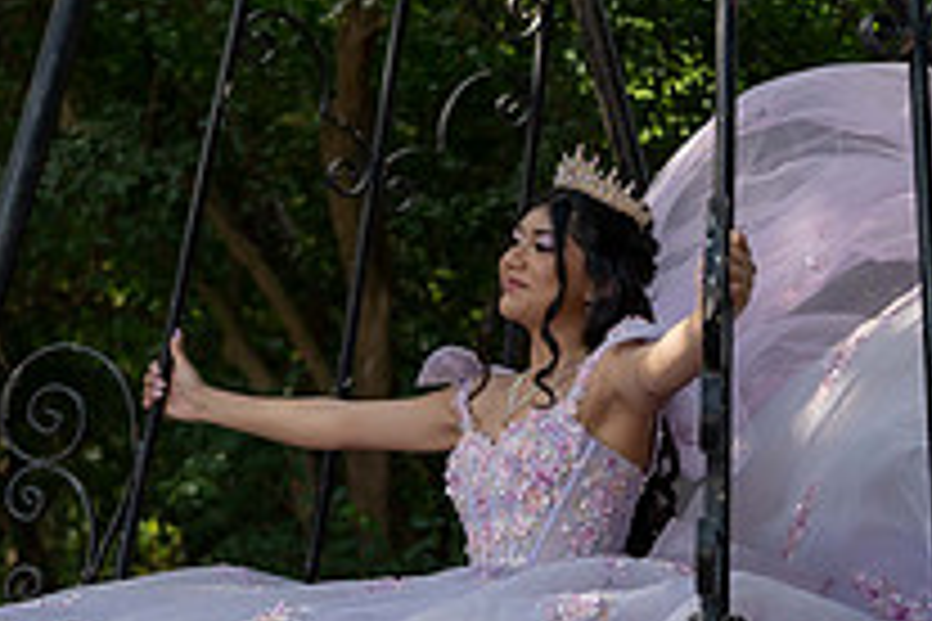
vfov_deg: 13.9
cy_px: 421
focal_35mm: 98
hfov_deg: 20.8
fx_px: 2537
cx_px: 473
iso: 100
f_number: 2.2
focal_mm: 35
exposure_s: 1/400
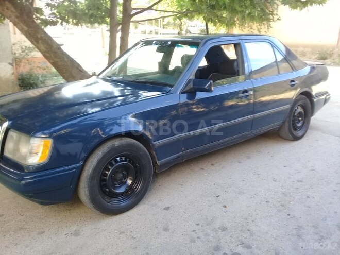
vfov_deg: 45.4
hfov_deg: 58.4
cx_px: 170
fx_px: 304
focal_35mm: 31
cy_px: 128
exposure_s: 1/50
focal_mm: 3.3
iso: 64
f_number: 2.2
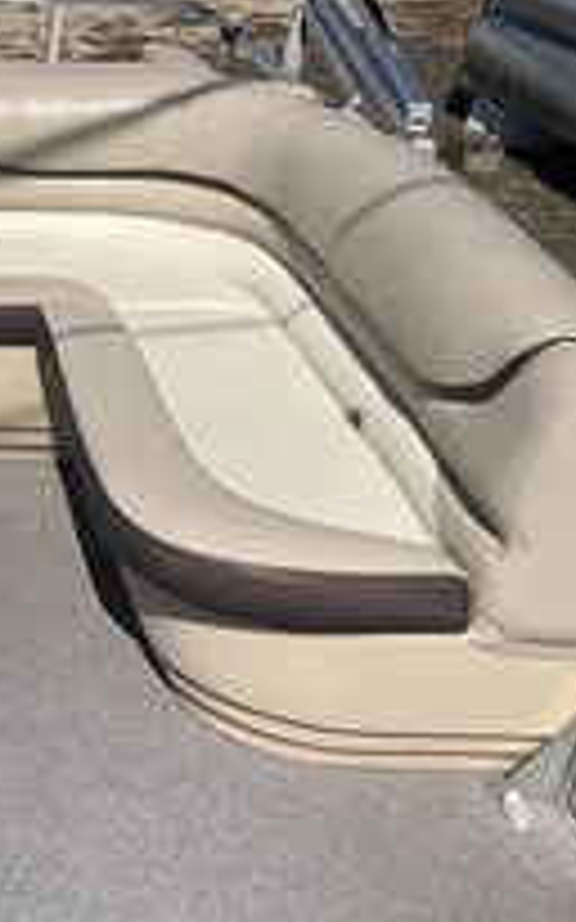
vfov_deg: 33.9
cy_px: 558
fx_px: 1508
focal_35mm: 60
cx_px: -216
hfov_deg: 19.6
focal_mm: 3
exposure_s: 1/4065
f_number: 1.8
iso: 25
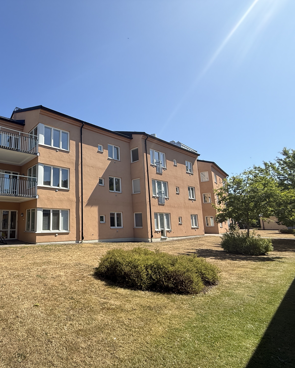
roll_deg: +0.2
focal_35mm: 19
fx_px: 207
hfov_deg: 66.0
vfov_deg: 83.3
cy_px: 190
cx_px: 70
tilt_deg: +10.2
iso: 50
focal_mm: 2.22
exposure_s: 1/1399
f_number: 2.2
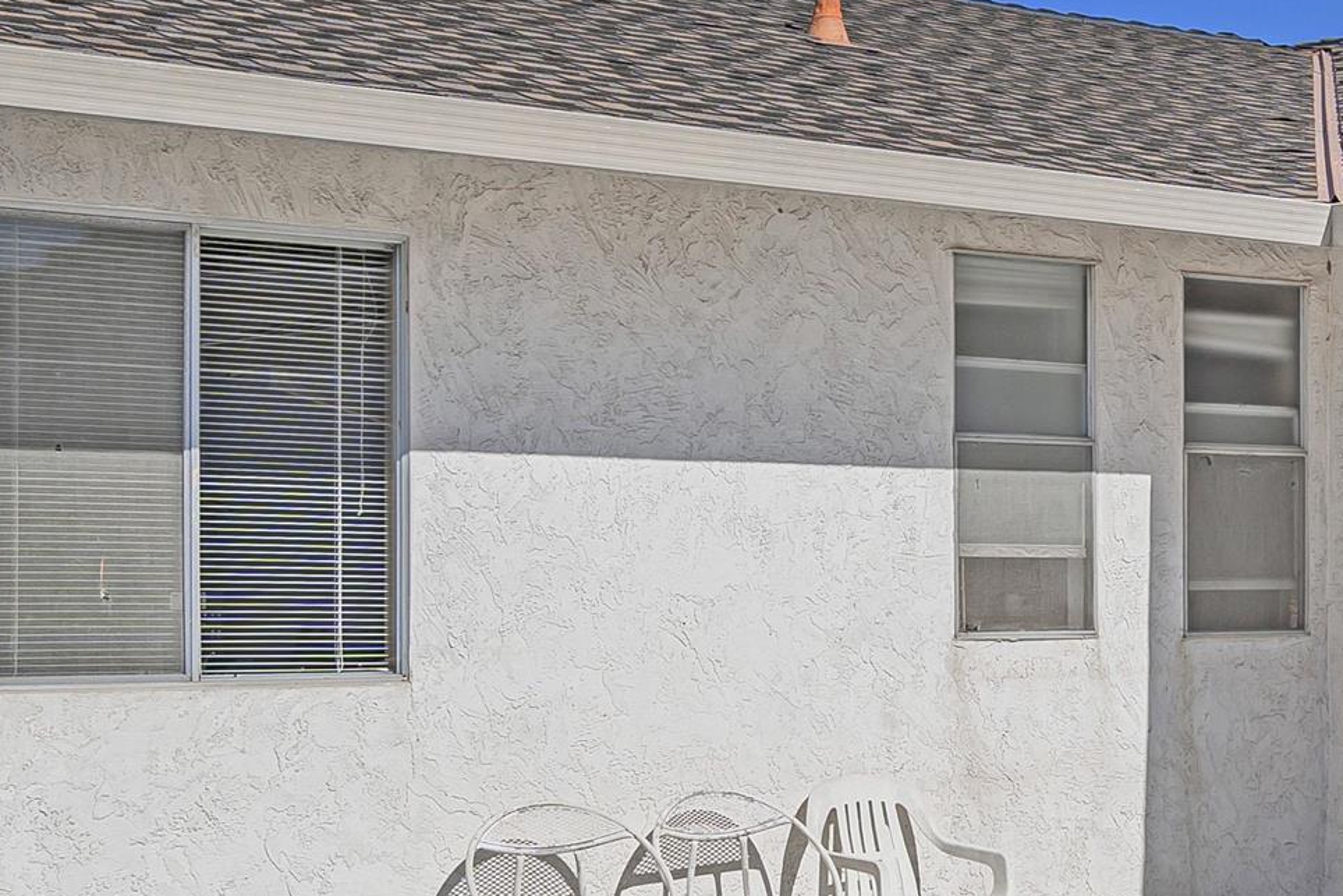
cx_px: 1349
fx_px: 3209
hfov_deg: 22.7
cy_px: 548
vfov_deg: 15.9
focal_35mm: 86
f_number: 8
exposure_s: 1/500
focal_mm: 27
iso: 100
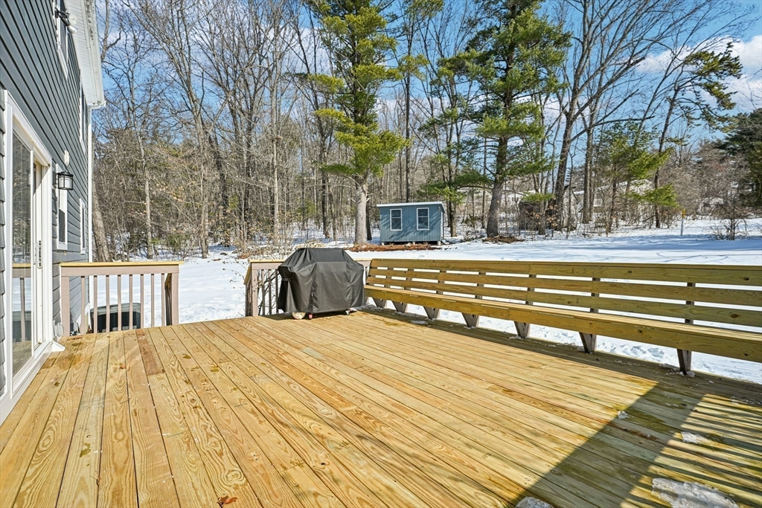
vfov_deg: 73.8
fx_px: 339
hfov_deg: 96.7
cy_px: 254
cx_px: 381
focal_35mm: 16
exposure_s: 1/1250
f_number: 8
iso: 400
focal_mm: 16
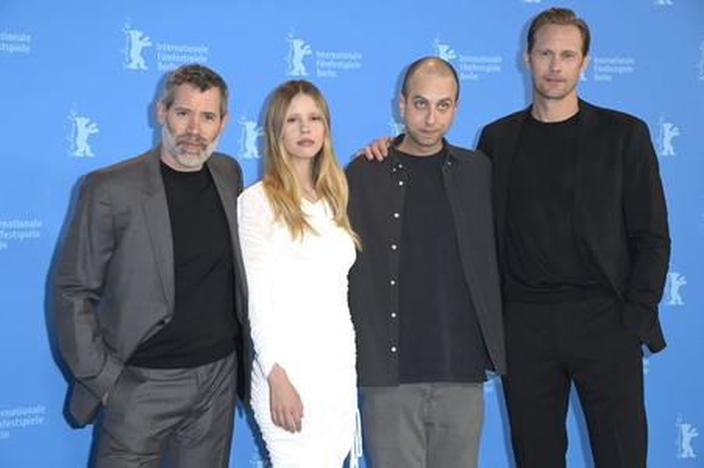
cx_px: 352
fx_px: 1329
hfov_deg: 29.7
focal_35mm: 68
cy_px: 234
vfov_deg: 20.0
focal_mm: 68
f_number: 5.6
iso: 1000
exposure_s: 1/250
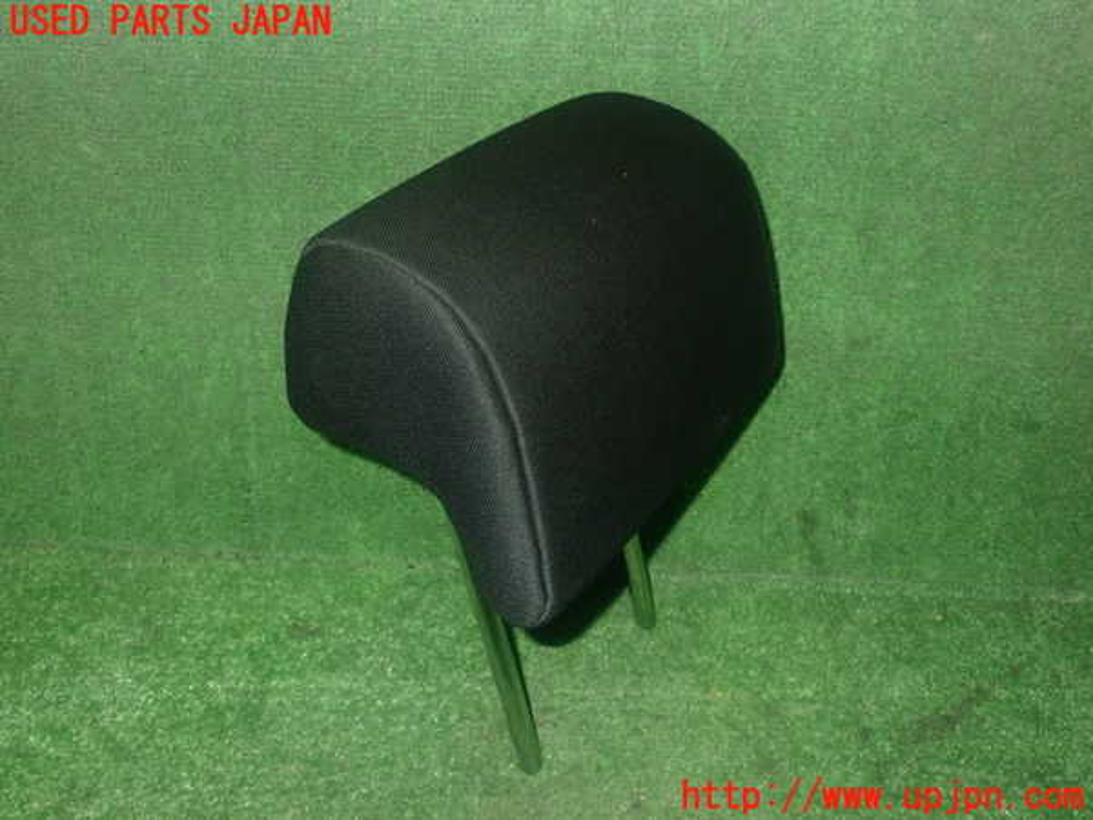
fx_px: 1137
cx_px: 546
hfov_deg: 51.4
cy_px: 410
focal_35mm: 36
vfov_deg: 39.7
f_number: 7.1
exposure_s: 1/40
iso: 800
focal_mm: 6.37
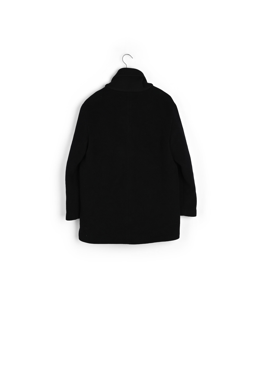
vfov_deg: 44.5
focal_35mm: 44
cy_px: 190
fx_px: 464
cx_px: 126
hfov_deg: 30.5
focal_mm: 44
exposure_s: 1/125
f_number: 11
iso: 100
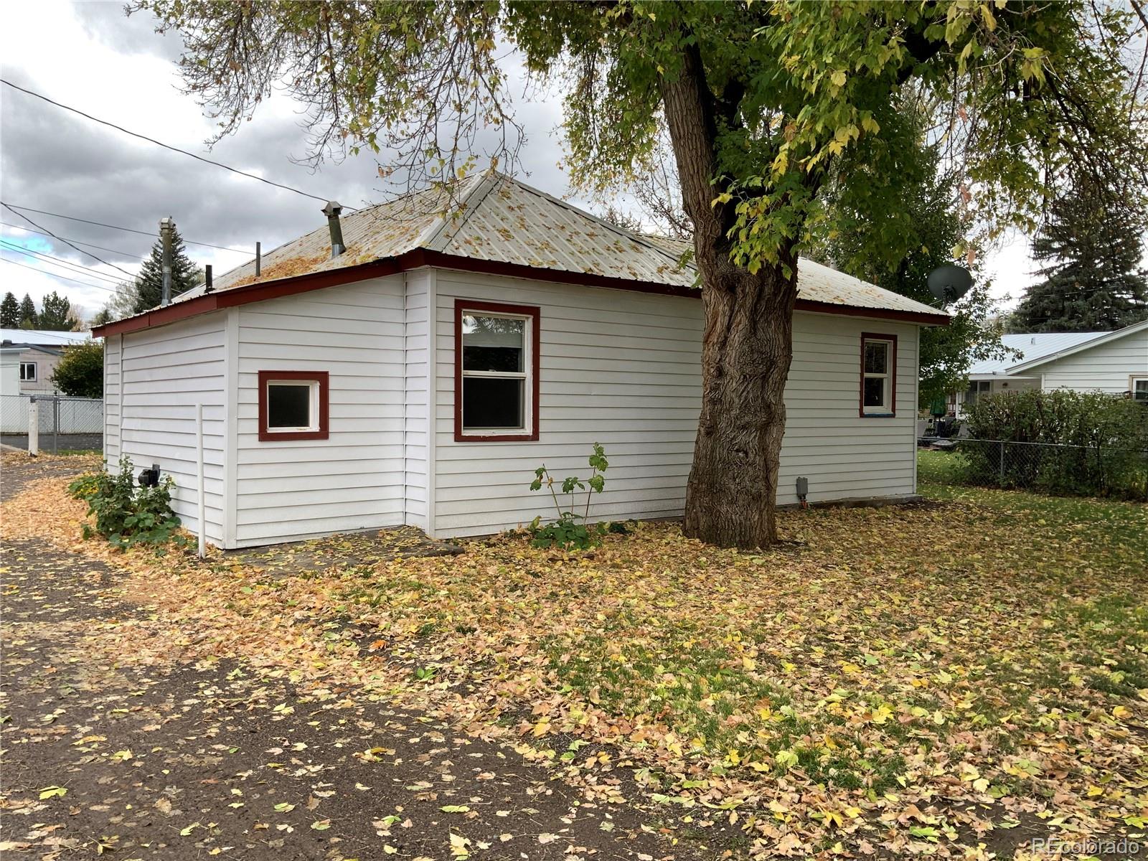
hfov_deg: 61.7
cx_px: 574
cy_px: 430
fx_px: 962
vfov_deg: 48.2
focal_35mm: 29
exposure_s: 1/593
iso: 16
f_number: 1.8
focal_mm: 3
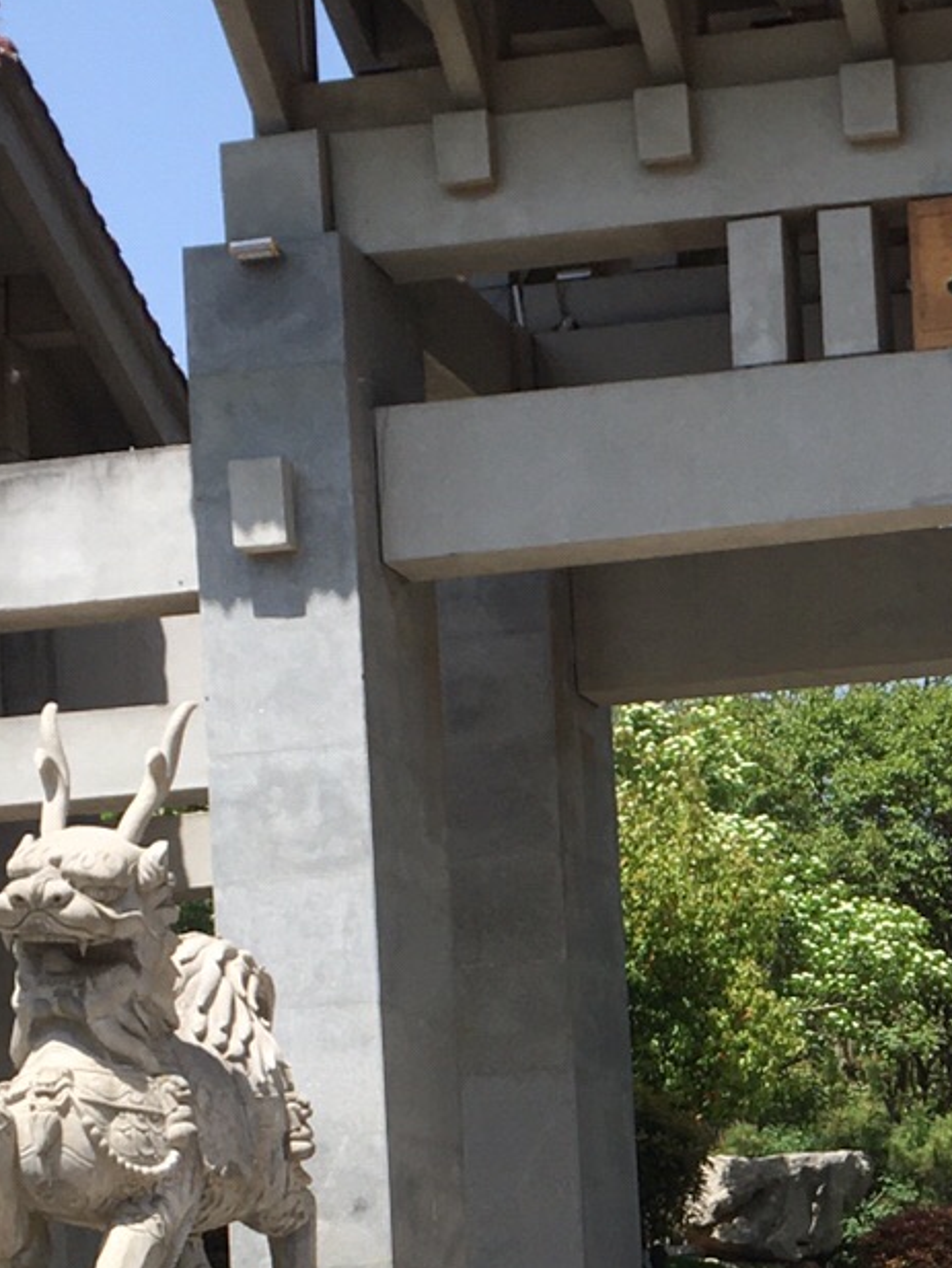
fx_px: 3446
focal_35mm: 94
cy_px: 1272
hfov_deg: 15.2
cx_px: 1110
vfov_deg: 20.2
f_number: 2.2
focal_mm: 4.15
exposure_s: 1/1131
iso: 25
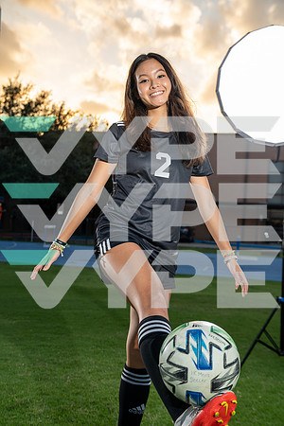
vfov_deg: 43.6
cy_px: 213
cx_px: 142
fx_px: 532
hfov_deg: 29.9
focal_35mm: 45
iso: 160
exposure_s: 1/250
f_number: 4
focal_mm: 45
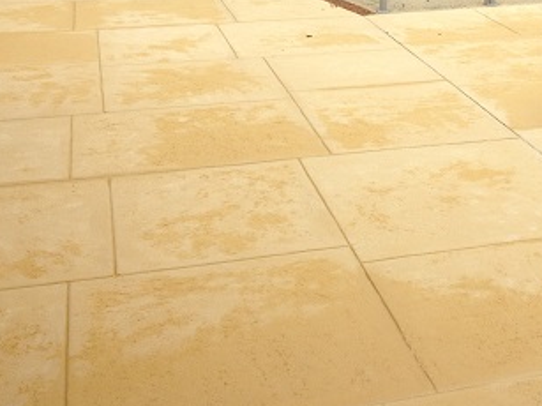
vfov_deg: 19.8
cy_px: 53
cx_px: 450
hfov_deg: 26.1
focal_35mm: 73
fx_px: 1143
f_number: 2.4
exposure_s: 1/1842
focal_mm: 4.28
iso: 64
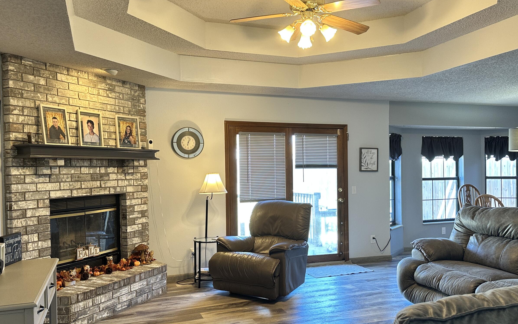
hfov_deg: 59.6
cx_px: 277
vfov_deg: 39.4
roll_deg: +0.5
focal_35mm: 32
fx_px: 452
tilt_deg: -0.3
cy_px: 177
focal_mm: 6.86
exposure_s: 1/60
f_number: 1.78
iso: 125
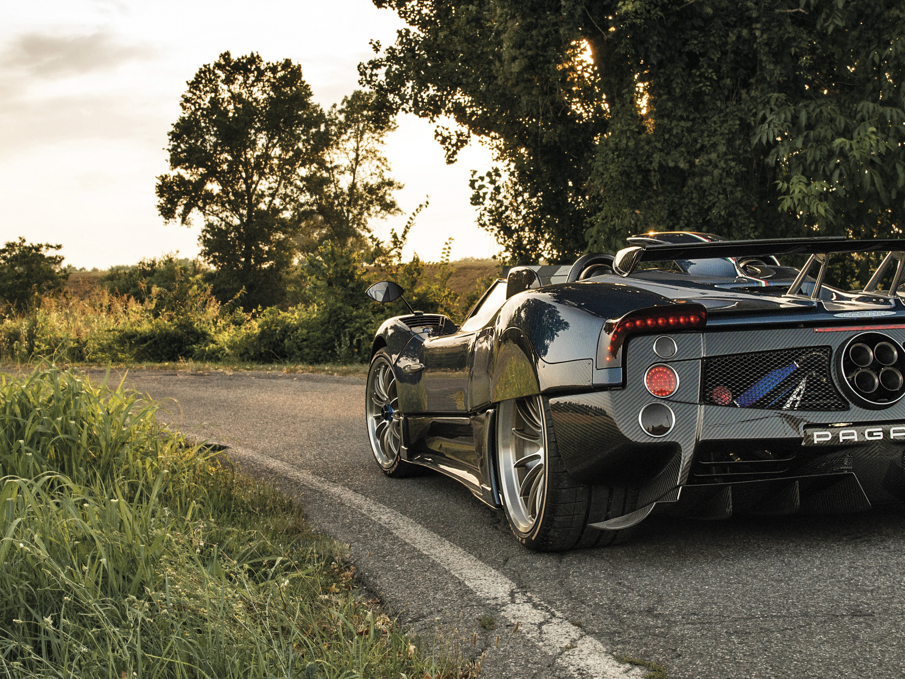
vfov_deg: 22.2
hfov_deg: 29.4
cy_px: 311
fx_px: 1726
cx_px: 450
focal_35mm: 66
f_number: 8
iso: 1000
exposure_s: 1/125
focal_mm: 32
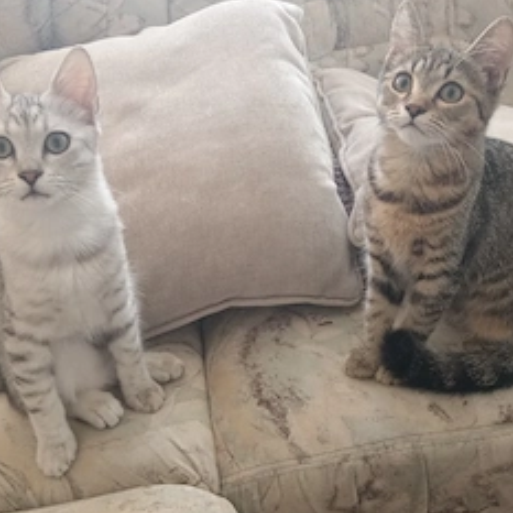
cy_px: 220
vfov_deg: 40.8
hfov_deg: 40.9
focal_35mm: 41
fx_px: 687
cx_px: 249
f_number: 1.9
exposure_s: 1/30
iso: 754
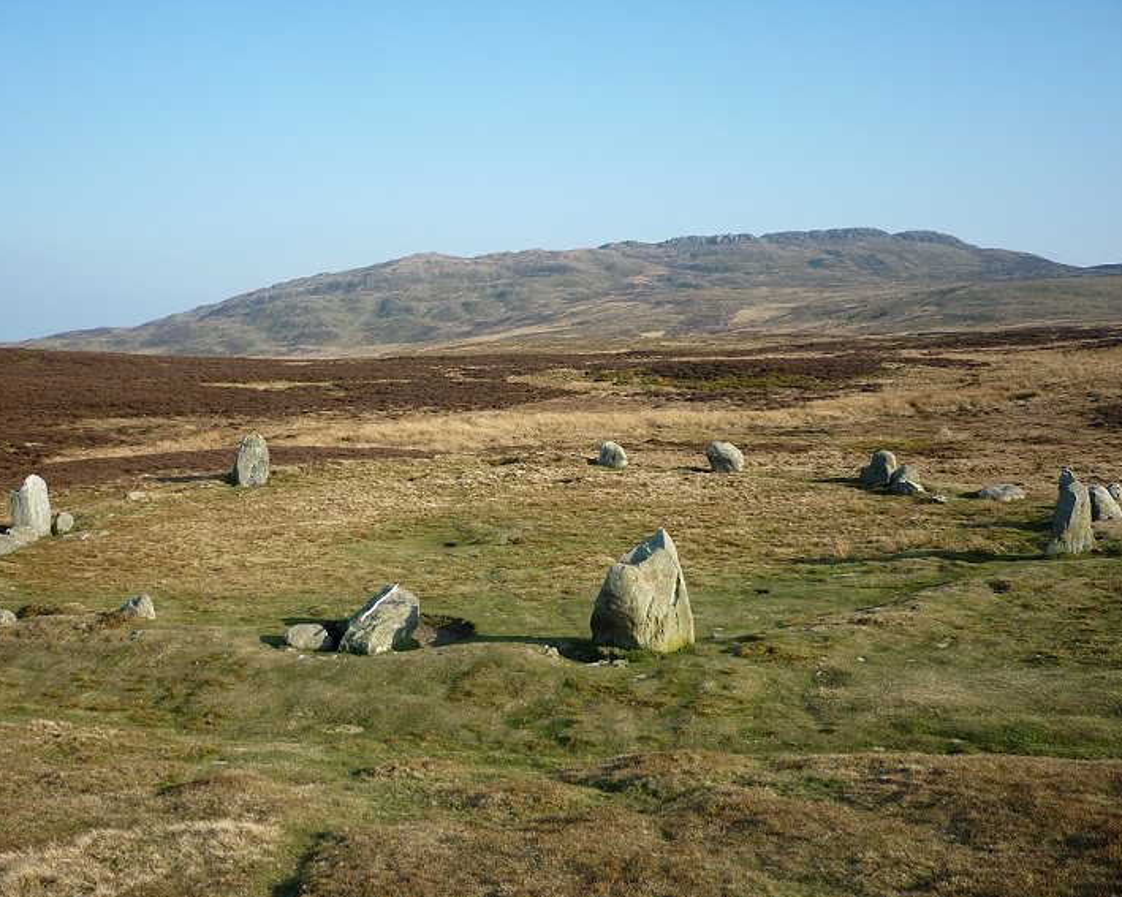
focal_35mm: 35
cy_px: 454
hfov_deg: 51.5
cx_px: 552
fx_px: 1162
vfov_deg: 42.2
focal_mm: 5.5
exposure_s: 1/800
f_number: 2.8
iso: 80
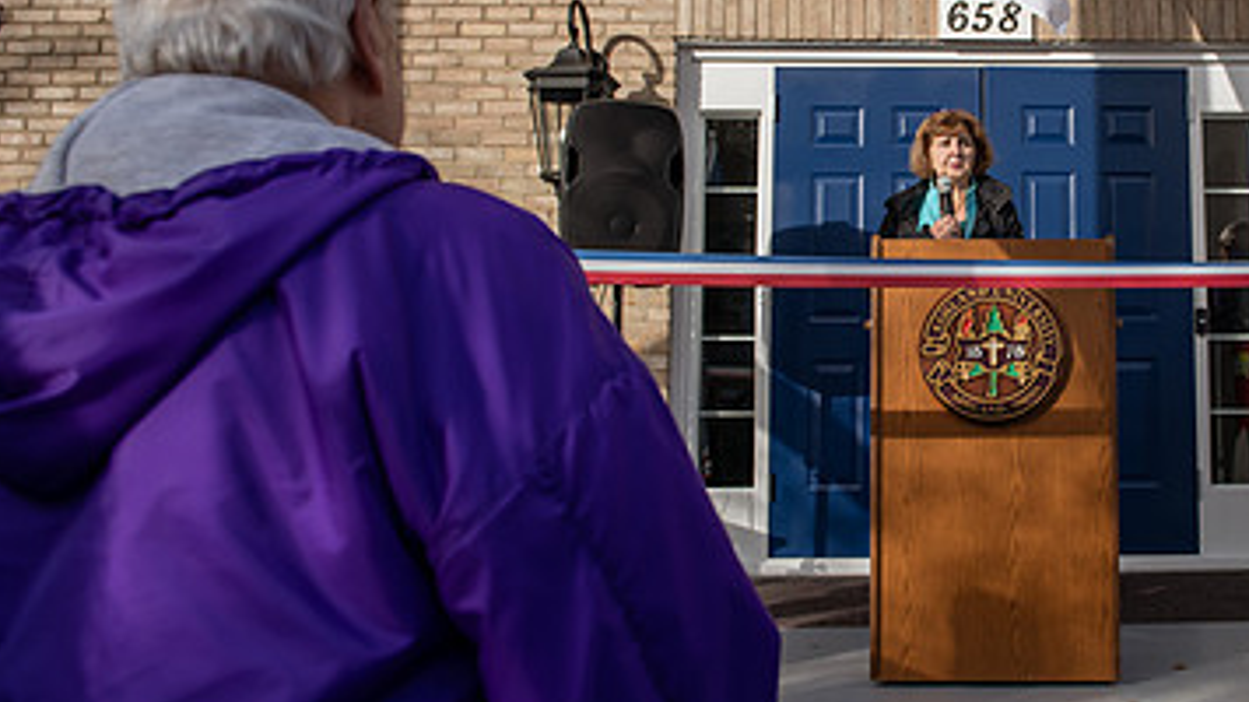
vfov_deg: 28.9
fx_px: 1357
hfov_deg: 47.3
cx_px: 961
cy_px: 254
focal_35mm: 41
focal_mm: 24
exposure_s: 1/500
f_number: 4.5
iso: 100
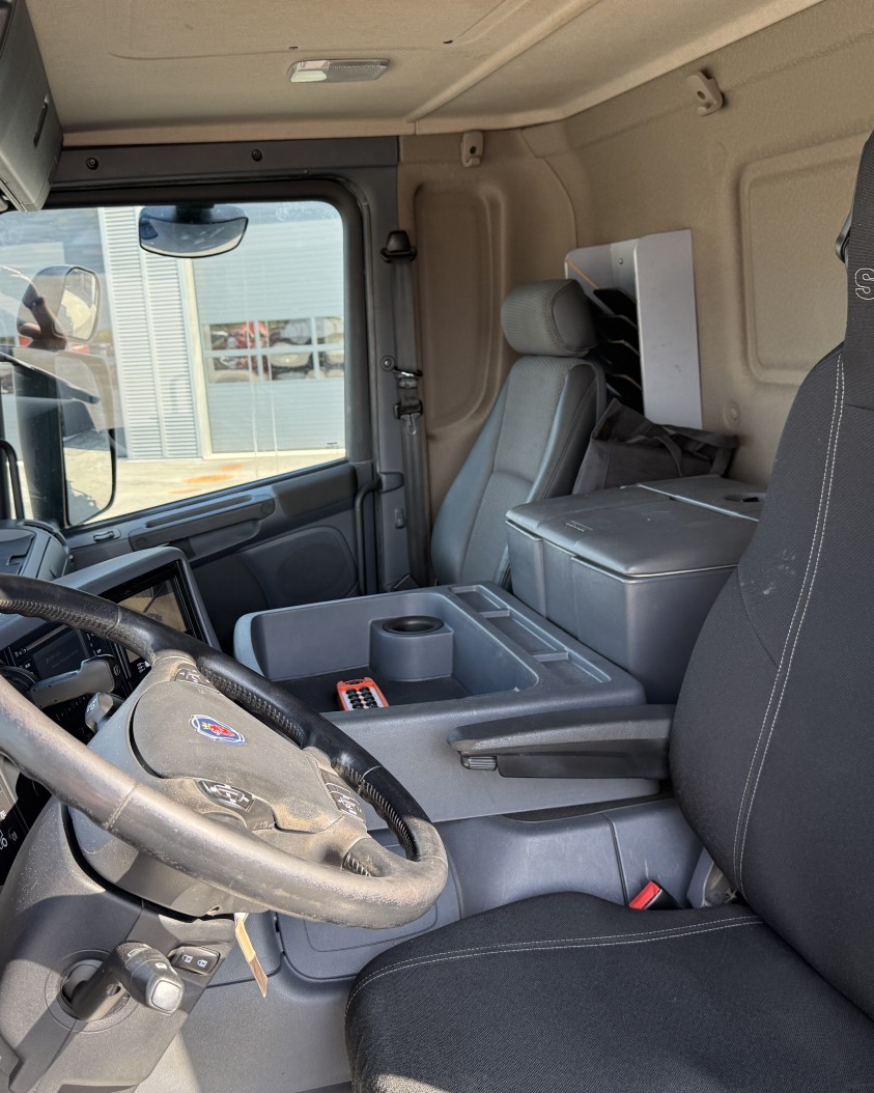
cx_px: 407
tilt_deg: -7.8
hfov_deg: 45.8
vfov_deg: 55.7
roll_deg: +2.8
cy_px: 535
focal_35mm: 32
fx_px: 1035
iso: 100
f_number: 1.78
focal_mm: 6.76
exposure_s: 1/370
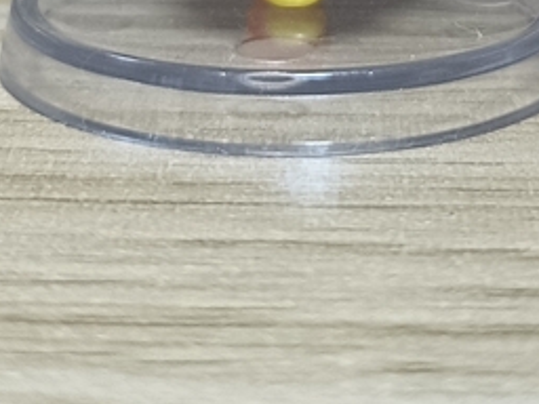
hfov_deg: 16.8
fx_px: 1822
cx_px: 360
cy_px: -375
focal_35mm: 117
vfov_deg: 11.5
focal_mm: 4.7
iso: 1000
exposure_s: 1/33.3
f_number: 1.7
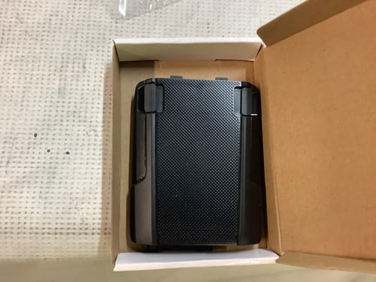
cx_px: 188
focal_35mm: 31
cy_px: 141
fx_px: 337
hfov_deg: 58.4
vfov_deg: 45.4
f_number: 2.4
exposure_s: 1/33
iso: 250
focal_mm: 3.3
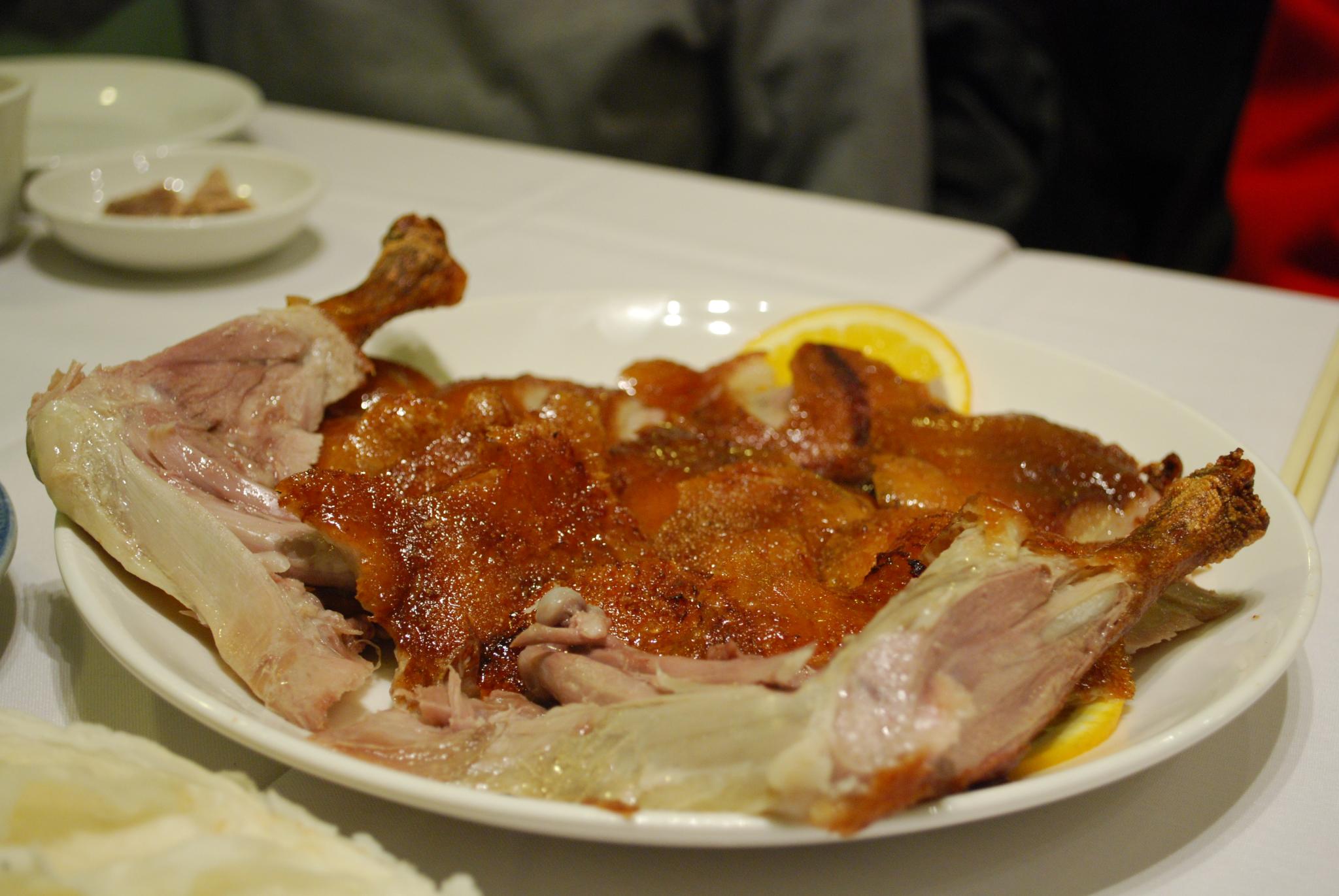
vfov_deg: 26.6
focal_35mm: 51
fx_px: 1899
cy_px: 448
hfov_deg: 38.8
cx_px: 670
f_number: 5
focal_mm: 34
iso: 800
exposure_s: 1/15
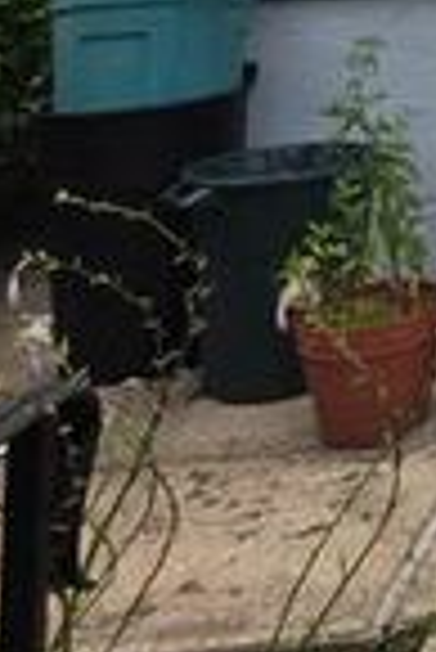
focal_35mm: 62
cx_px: 921
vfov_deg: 27.3
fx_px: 1124
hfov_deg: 16.0
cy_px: -187
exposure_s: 1/2000
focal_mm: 2.2
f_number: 1.9
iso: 100
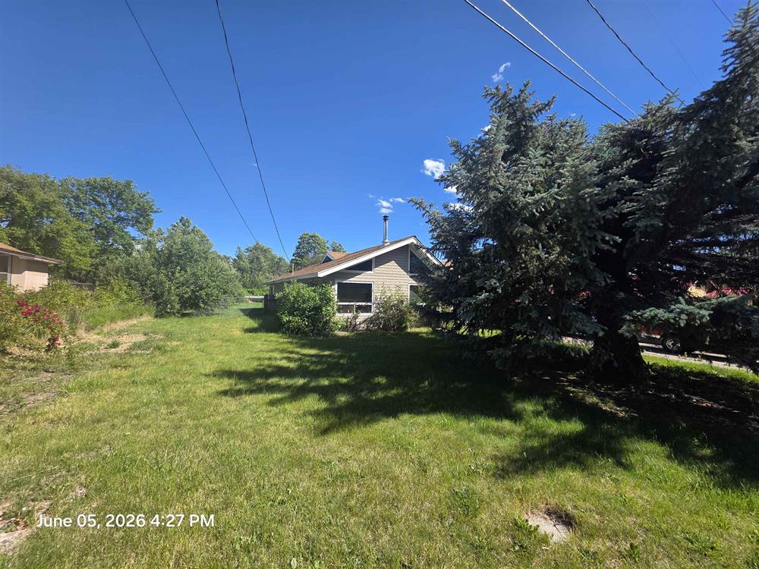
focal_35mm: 13
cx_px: 380
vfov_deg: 89.9
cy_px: 284
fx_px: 285
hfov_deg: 106.2
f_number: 1.9
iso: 40
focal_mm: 2.2
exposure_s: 1/1245
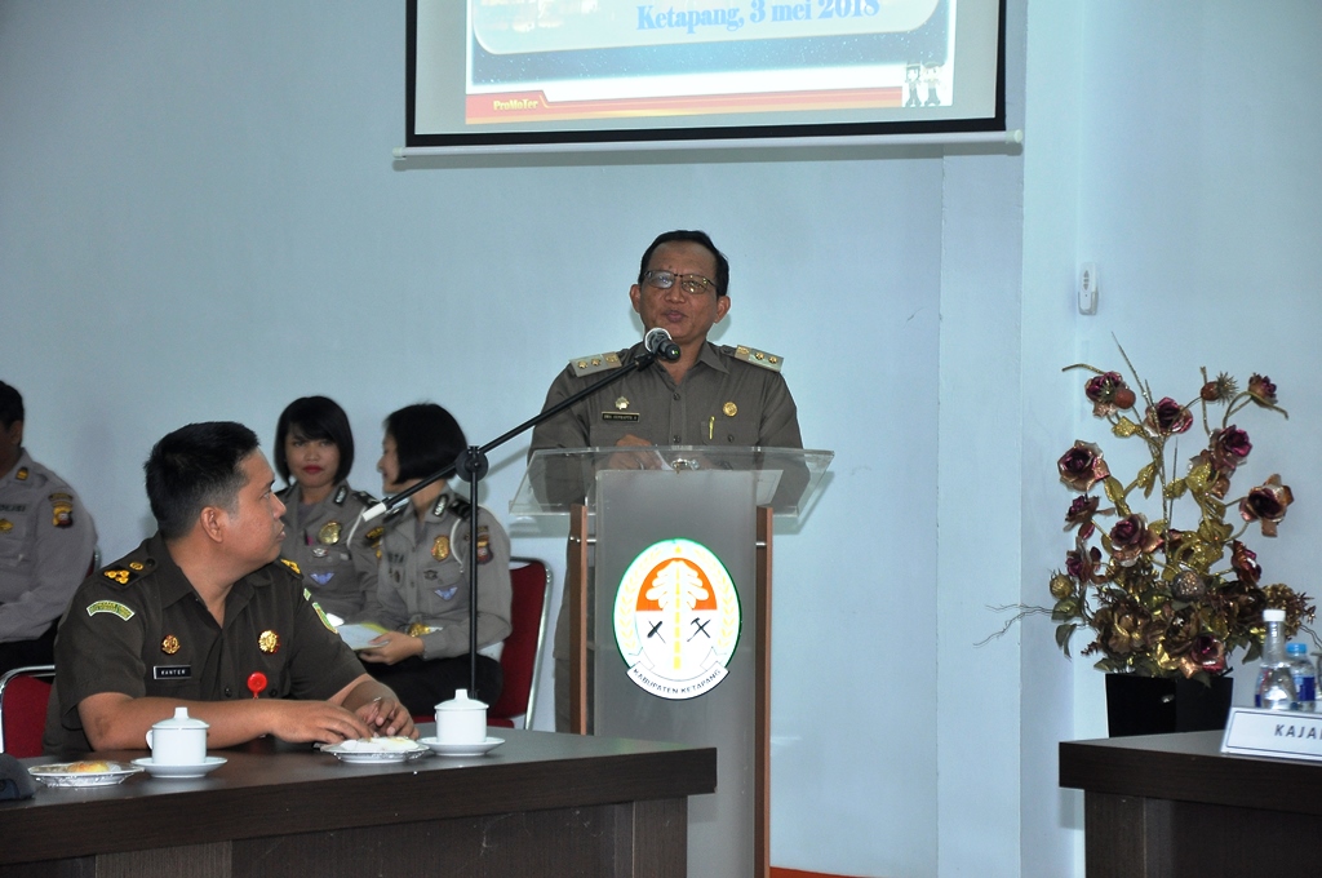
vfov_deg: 10.1
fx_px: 4951
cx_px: 661
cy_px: 439
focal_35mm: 135
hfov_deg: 15.2
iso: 800
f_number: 5.6
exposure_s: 1/40
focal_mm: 90
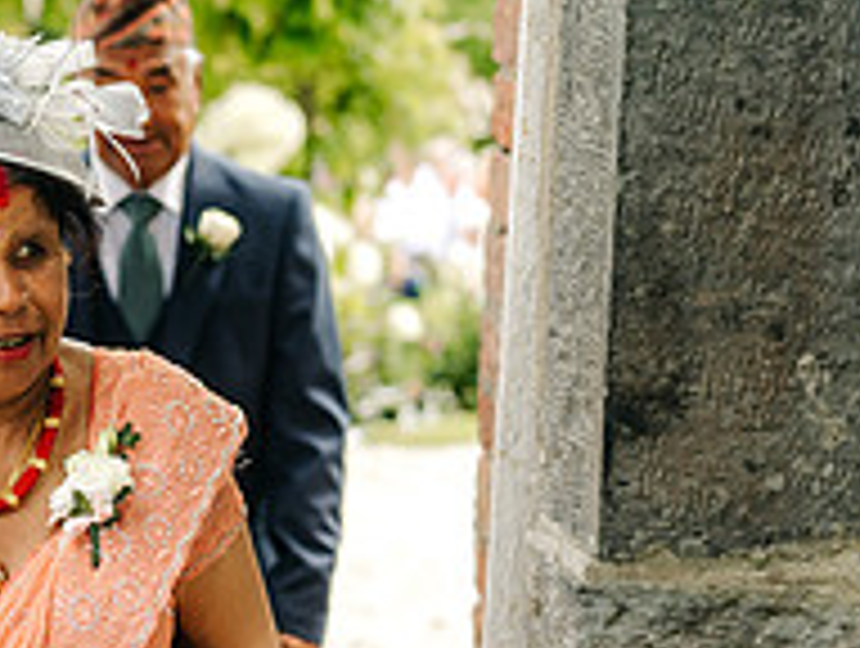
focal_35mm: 102
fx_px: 2539
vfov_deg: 14.5
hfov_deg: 18.9
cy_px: 421
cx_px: 68
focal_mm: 35
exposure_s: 1/500
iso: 100
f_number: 2
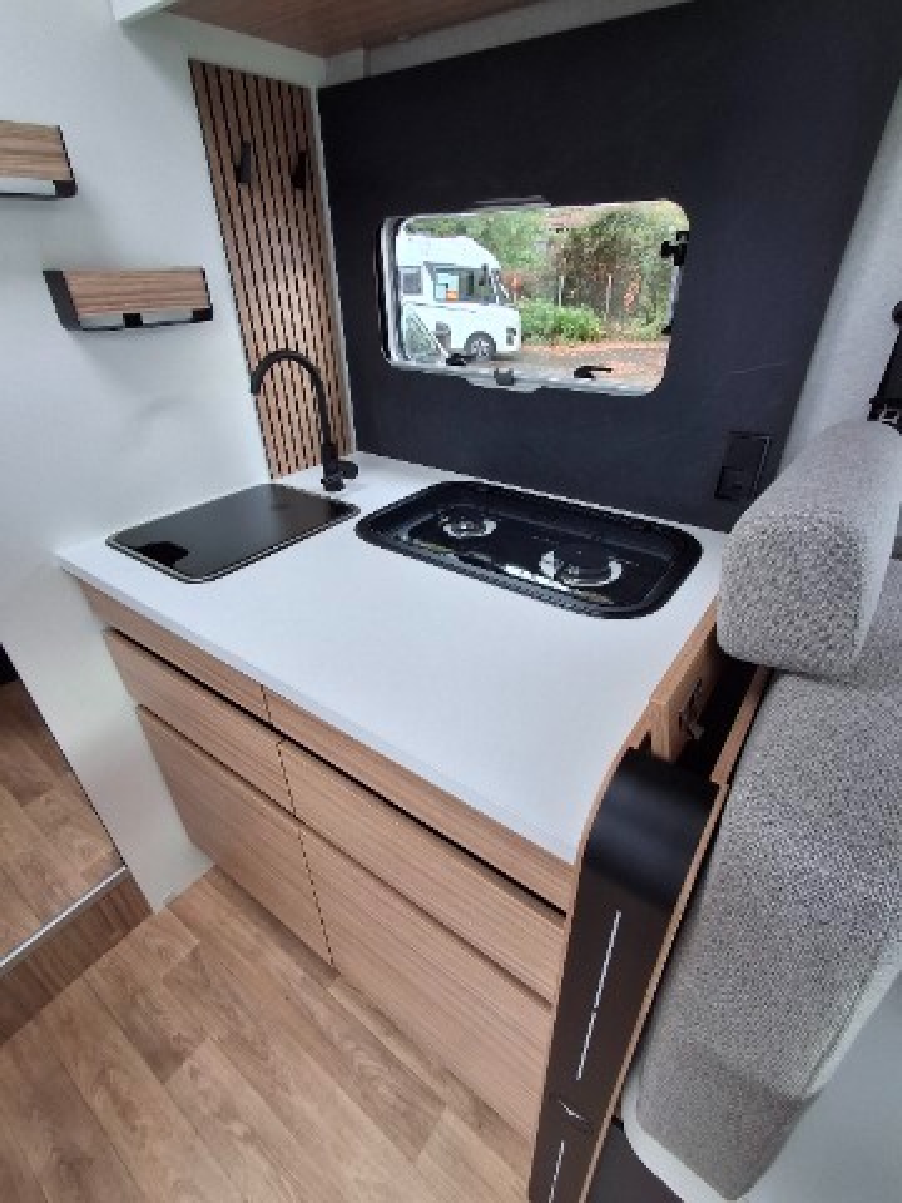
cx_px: 451
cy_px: 602
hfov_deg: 78.1
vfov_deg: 94.5
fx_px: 556
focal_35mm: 16
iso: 40
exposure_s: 1/40
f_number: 2.2
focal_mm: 1.64
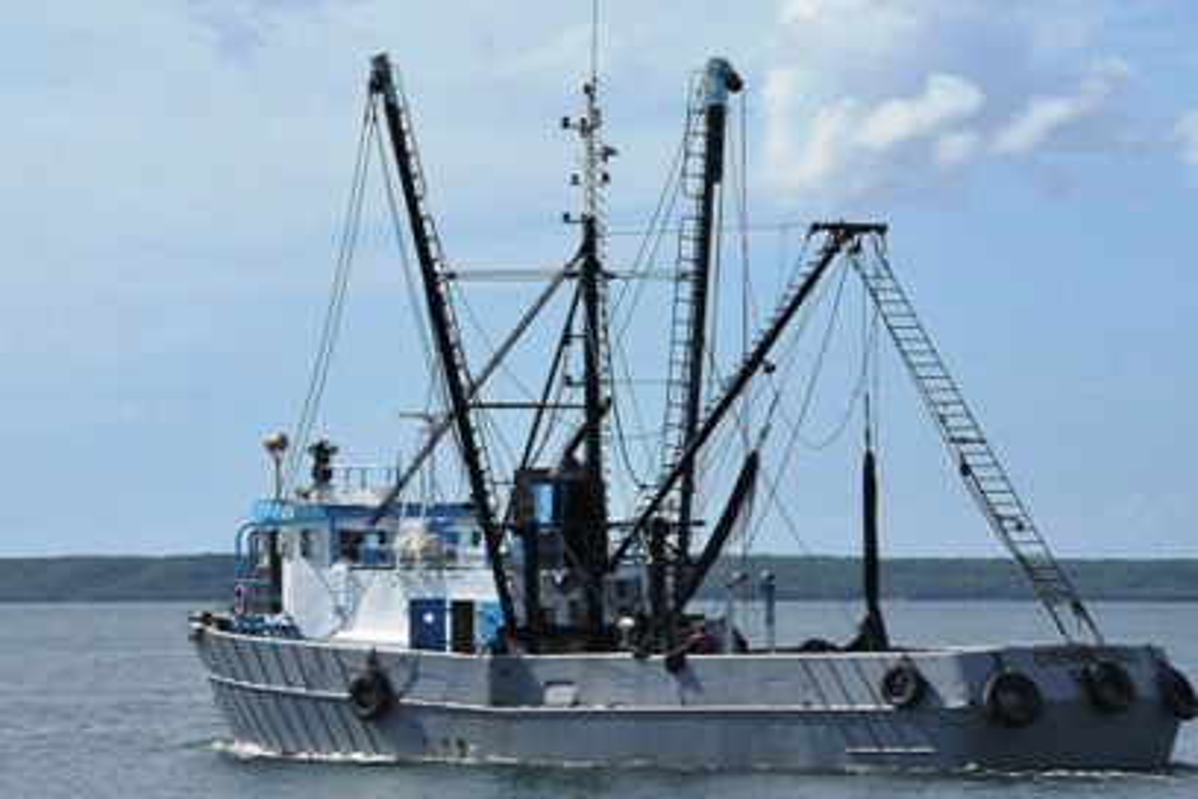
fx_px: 5241
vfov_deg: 8.7
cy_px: 400
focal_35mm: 158
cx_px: 599
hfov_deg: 13.0
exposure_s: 1/3200
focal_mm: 105
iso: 800
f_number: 9
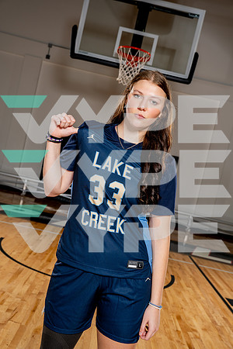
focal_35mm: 40
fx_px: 388
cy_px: 174
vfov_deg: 48.5
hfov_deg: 33.4
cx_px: 116
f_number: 5.6
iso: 100
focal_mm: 40
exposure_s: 1/250
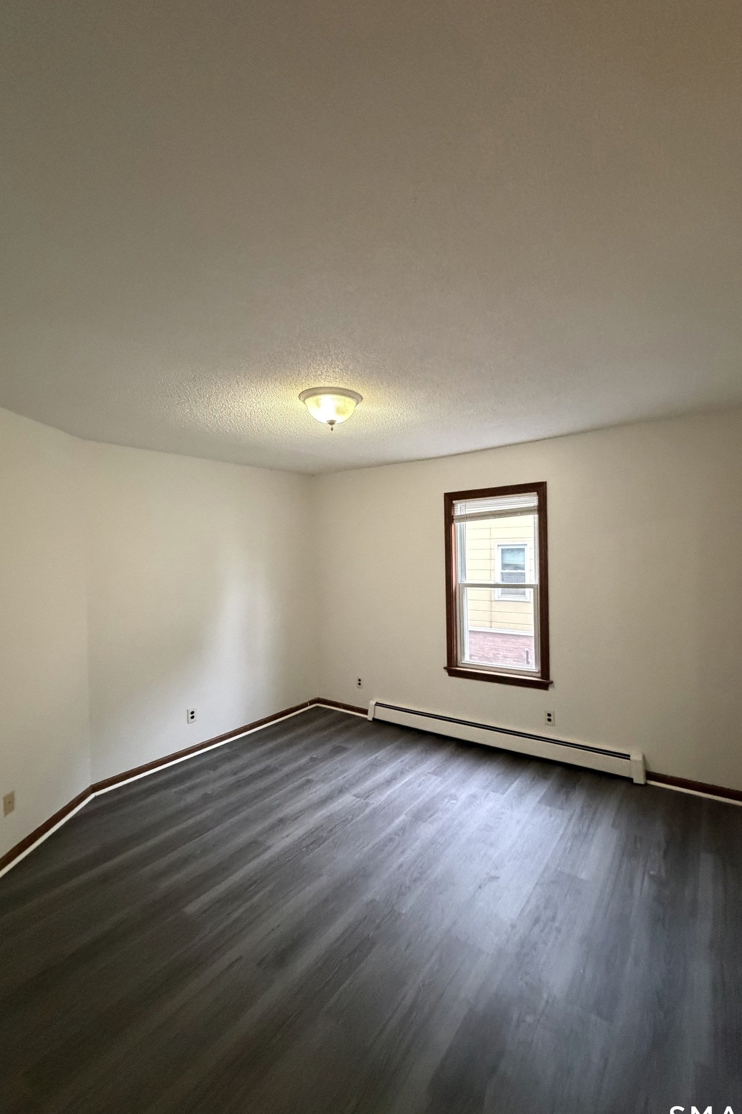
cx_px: 413
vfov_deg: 100.4
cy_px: 565
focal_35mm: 15
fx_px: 464
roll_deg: -0.4
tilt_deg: +2.4
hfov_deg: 77.0
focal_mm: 2.22
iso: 1000
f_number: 2.2
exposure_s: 1/60
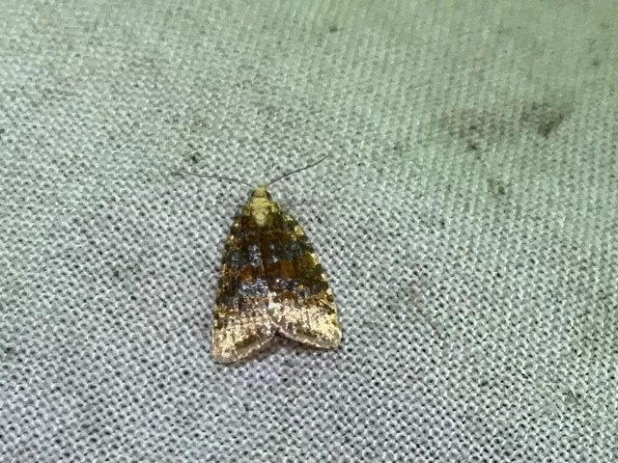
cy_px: 232
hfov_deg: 67.3
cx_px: 309
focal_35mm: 26
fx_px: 464
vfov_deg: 53.1
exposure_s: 1/82
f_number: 1.6
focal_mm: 5.1
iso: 32
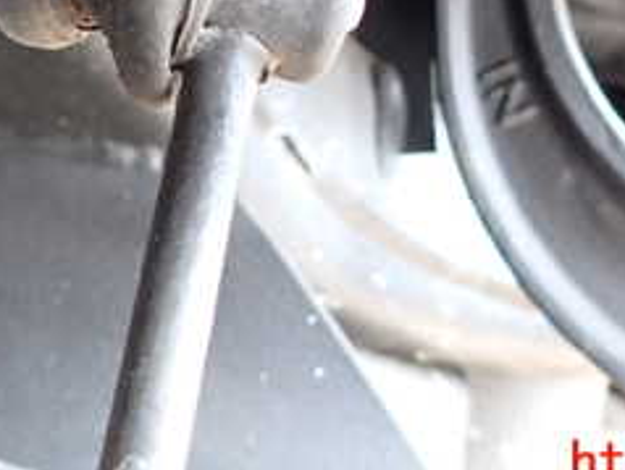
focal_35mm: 63
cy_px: -92
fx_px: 1139
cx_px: 376
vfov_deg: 21.7
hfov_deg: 30.6
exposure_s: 1/30
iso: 250
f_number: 2
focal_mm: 4.5
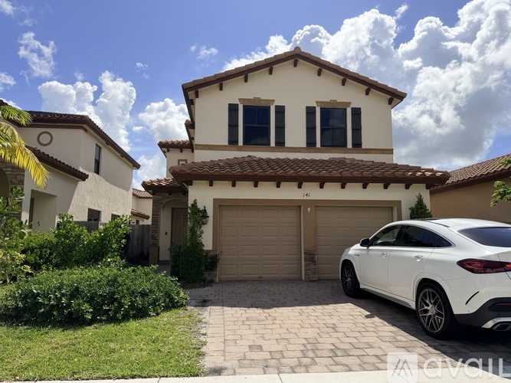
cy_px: 192
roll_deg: -0.3
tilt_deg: +7.8
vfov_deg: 56.8
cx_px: 256
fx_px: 354
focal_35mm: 24
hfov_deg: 71.6
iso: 100
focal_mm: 6.76
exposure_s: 1/10309
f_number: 1.78
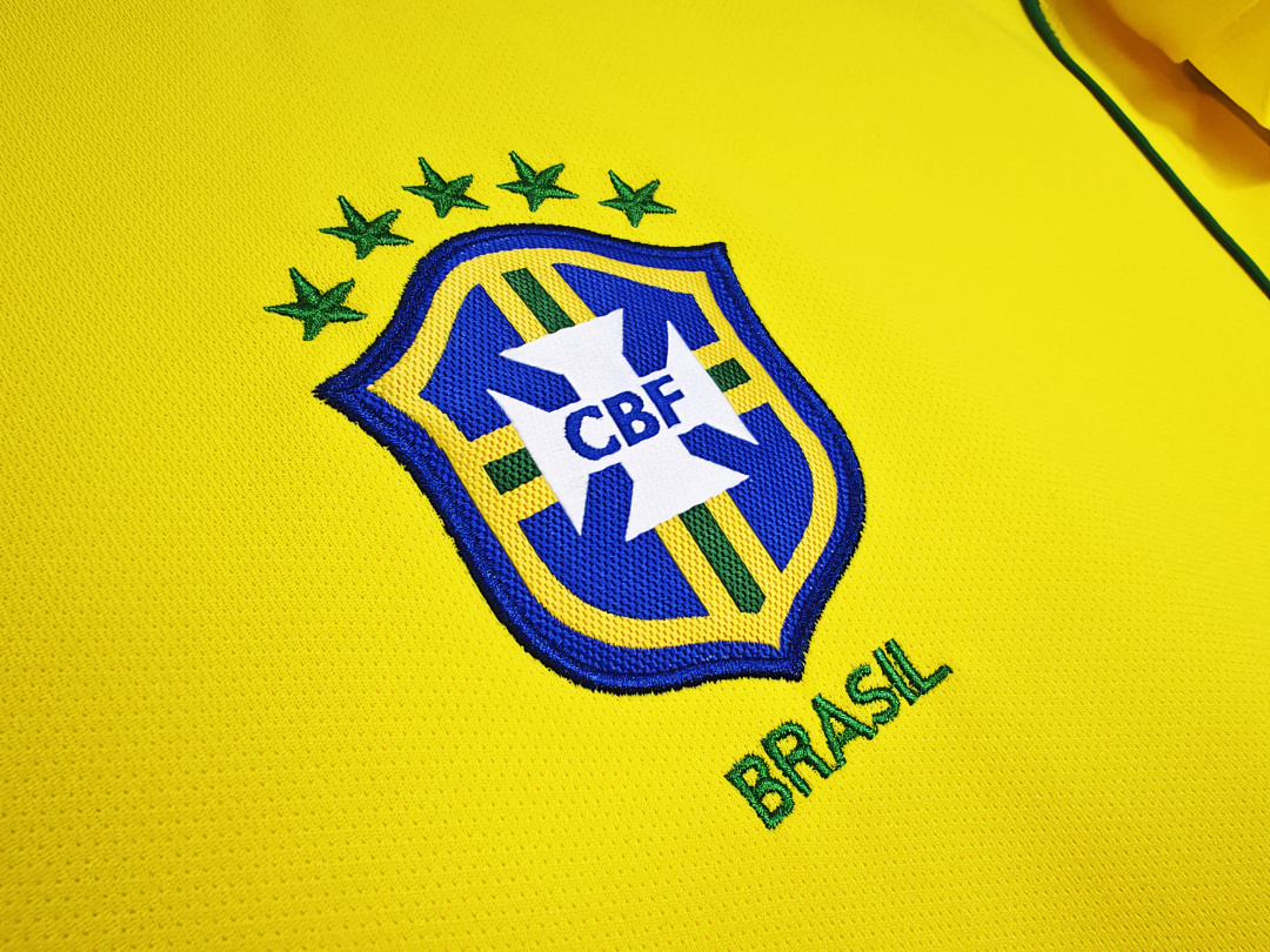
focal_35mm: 23
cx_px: 635
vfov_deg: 58.9
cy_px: 476
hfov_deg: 73.9
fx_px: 844
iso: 178
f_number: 2.2
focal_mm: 2.59
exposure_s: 1/60
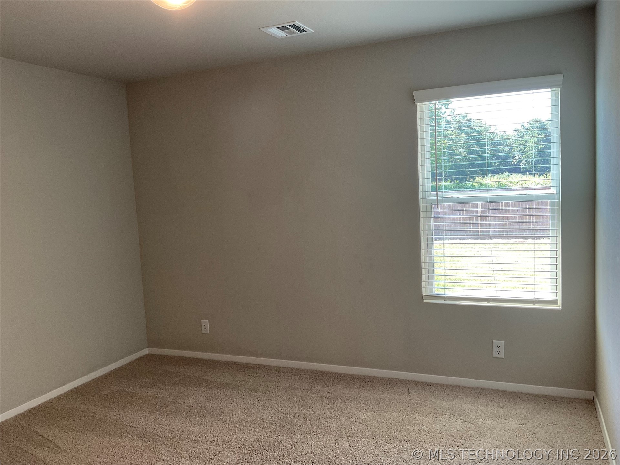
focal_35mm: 29
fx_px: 519
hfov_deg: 61.7
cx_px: 310
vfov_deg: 48.2
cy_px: 232
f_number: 1.8
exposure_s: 1/60
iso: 40
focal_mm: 3
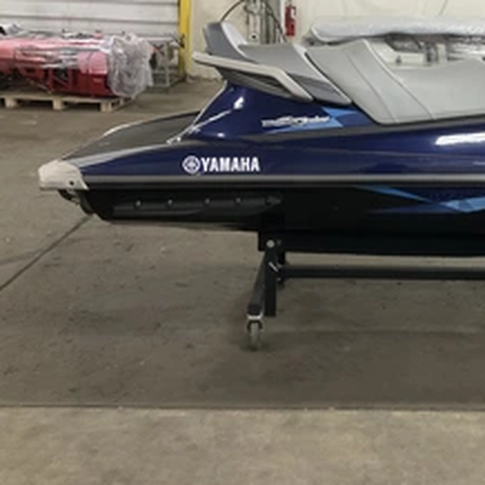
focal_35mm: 47
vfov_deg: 35.8
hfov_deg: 34.1
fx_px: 745
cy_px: 171
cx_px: 436
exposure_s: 1/60
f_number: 1.8
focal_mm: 3
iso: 160
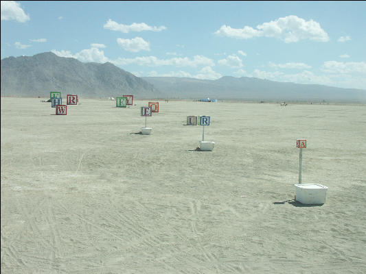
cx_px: 183
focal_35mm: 44
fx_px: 465
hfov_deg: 42.9
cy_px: 137
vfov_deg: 32.9
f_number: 9
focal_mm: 11.31
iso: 100
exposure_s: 1/500
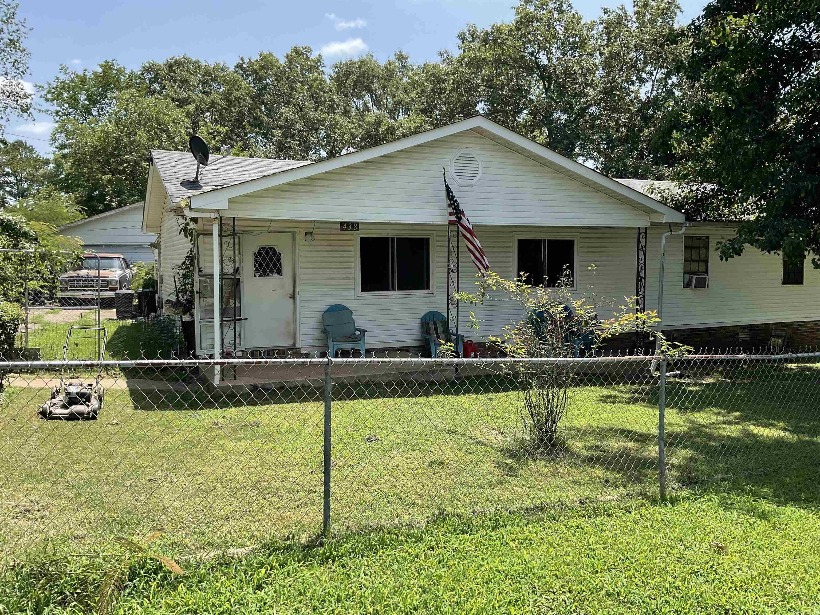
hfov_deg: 61.7
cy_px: 308
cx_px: 410
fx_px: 687
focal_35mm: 29
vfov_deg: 48.2
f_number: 1.8
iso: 16
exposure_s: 1/749
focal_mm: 3
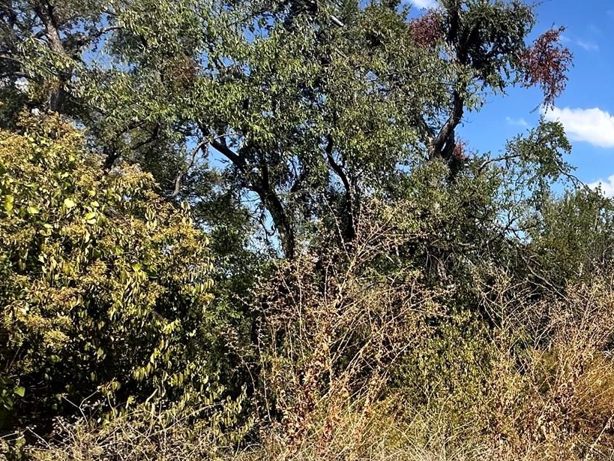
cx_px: 610
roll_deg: +0.4
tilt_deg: +0.6
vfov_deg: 39.7
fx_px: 621
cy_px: 337
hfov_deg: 44.9
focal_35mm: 35
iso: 40
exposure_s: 1/1642
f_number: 2.2
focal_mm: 2.22
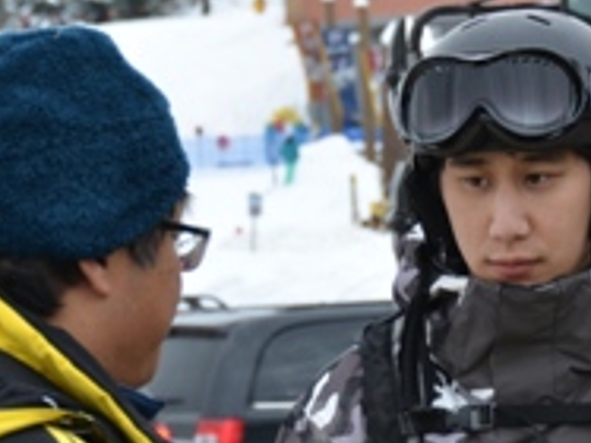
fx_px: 4709
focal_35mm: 276
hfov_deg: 7.2
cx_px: 553
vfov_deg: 5.4
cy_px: 310
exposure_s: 1/160
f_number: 6.3
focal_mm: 56
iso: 200
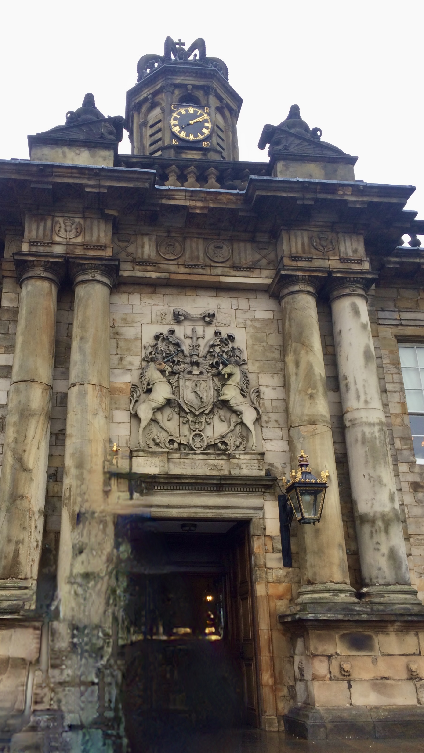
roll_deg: -0.3
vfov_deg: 61.0
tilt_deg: +23.1
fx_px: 640
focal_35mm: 32
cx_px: 156
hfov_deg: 36.4
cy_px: 381
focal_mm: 4.15
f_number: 2.2
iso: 32
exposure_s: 1/119
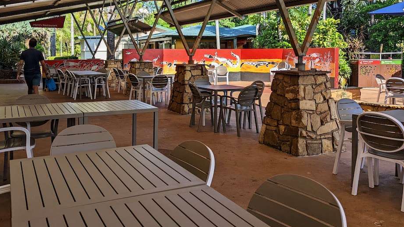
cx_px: 182
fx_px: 364
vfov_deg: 34.3
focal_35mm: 34
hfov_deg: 57.9
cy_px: 71
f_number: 1.85
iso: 44
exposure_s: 1/1639
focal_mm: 6.81
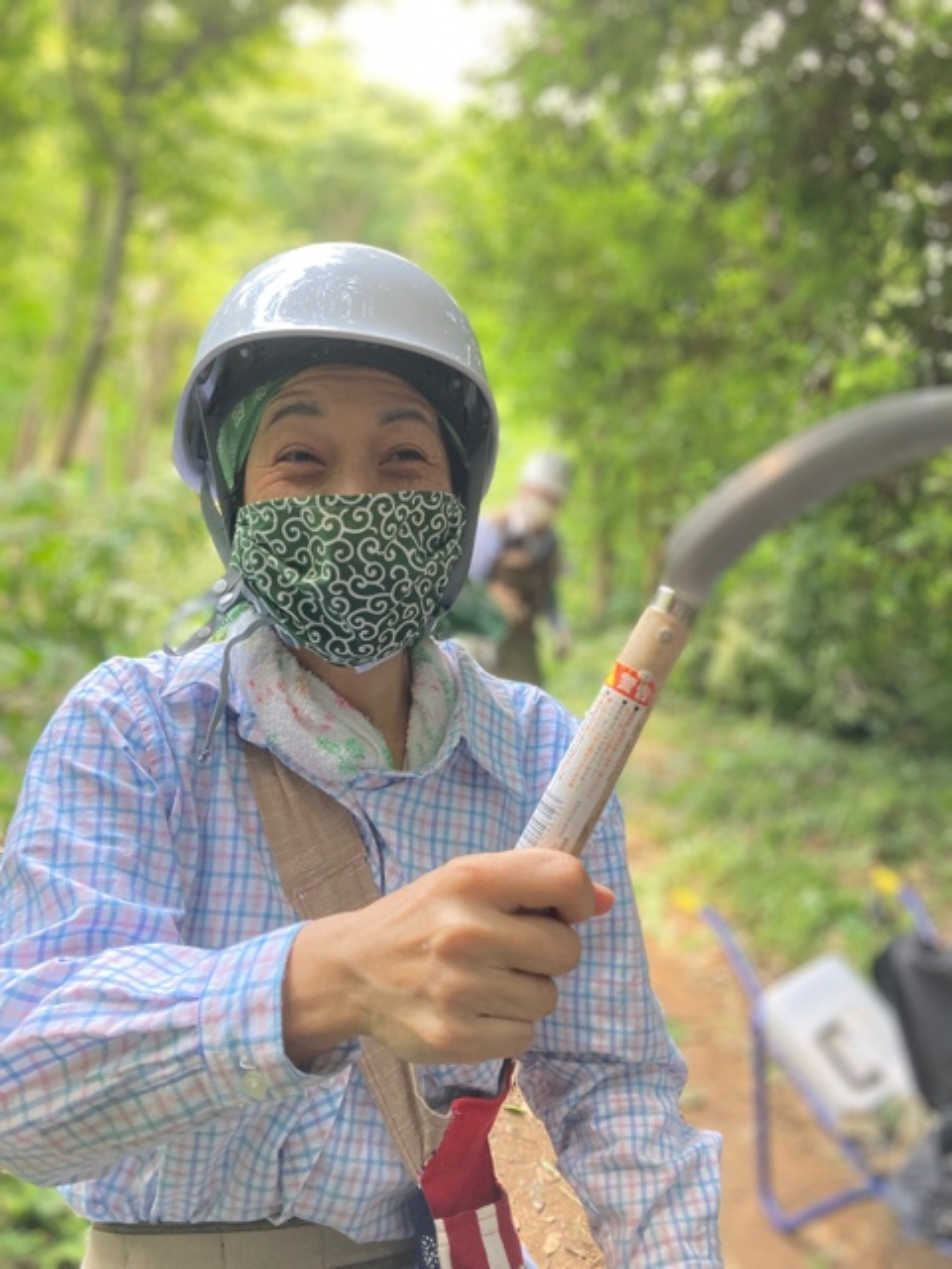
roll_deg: -6.5
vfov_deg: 63.4
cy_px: 634
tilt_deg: -7.8
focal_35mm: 28
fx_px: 1027
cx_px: 476
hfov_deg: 49.7
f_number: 1.8
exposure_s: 1/84
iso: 80
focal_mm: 3.99
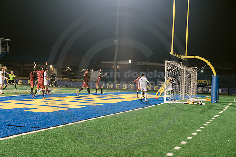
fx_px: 459
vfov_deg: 19.5
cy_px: 79
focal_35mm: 70
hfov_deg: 28.8
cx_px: 118
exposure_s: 1/200
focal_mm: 70
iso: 2500
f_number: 4.5
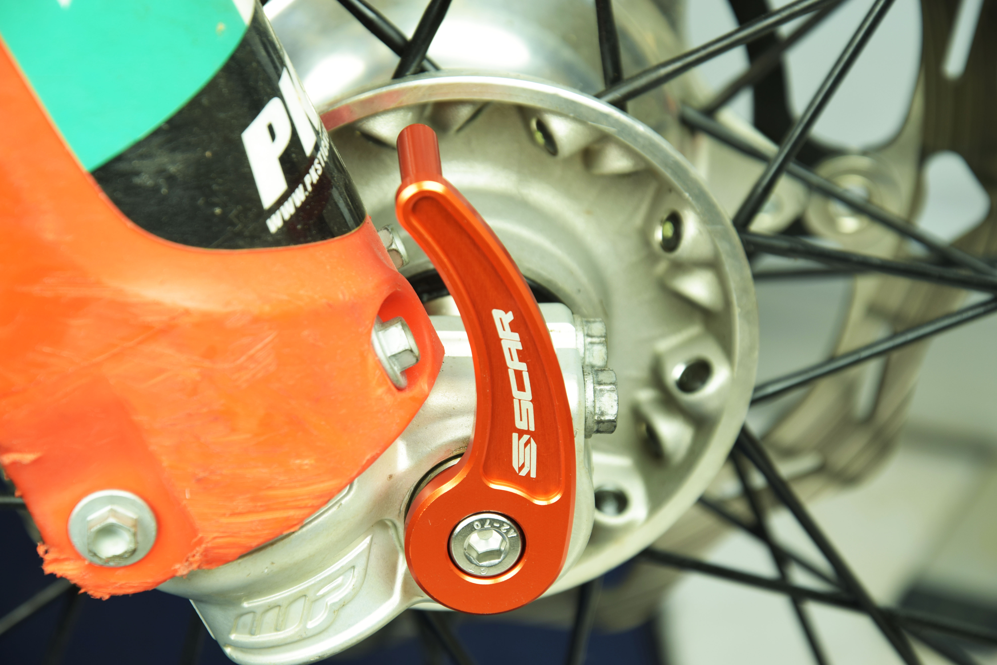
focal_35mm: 158
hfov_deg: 13.0
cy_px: 332
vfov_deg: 8.7
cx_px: 498
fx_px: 4362
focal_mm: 105
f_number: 8
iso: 100
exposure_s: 1/15
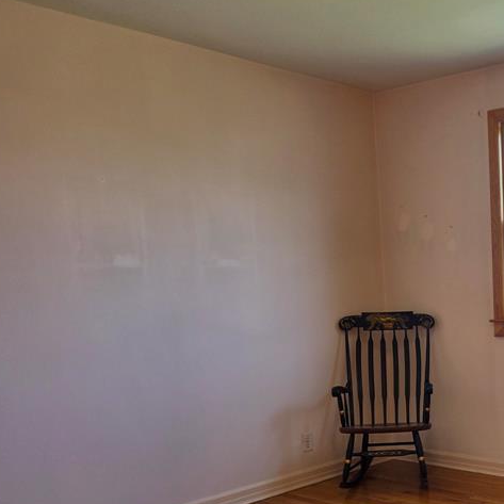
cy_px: 395
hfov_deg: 34.6
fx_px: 725
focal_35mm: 44
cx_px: 513
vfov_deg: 37.1
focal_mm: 5.4
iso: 40
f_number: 1.8
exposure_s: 1/120
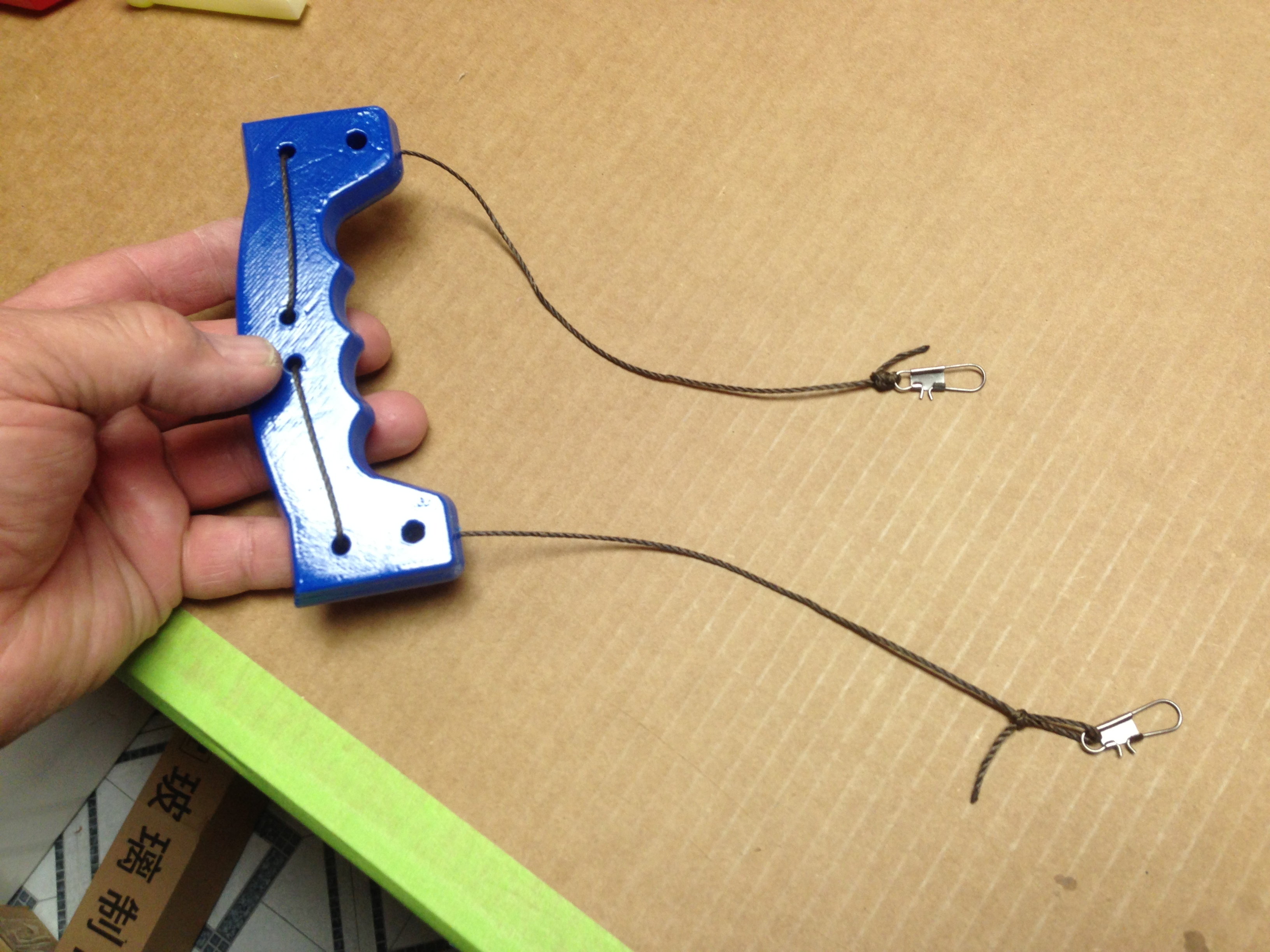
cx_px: 635
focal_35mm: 33
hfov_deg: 55.4
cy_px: 476
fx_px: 1211
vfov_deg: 42.9
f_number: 2.4
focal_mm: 4.13
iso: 80
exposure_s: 1/20
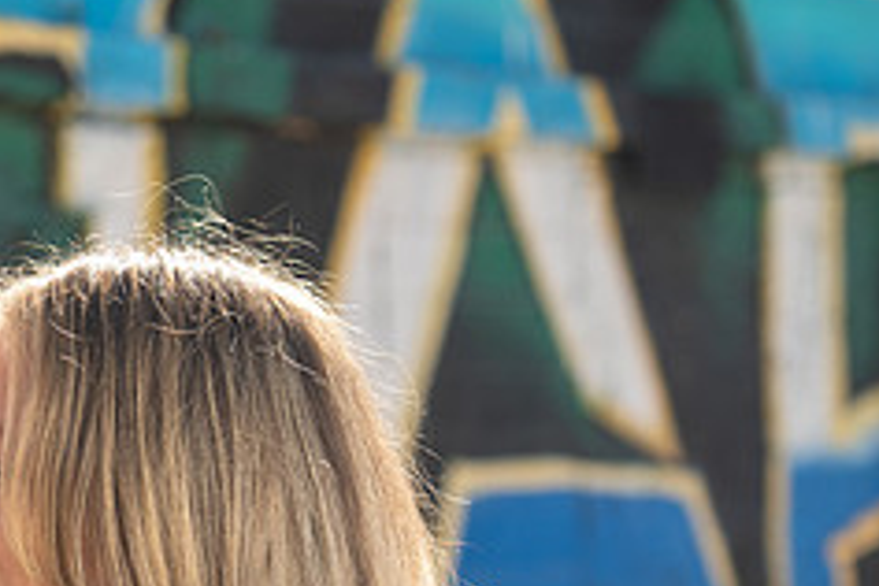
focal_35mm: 257
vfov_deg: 5.3
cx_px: 122
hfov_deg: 8.0
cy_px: 662
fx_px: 6275
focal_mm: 105
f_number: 4
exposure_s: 1/200
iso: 50
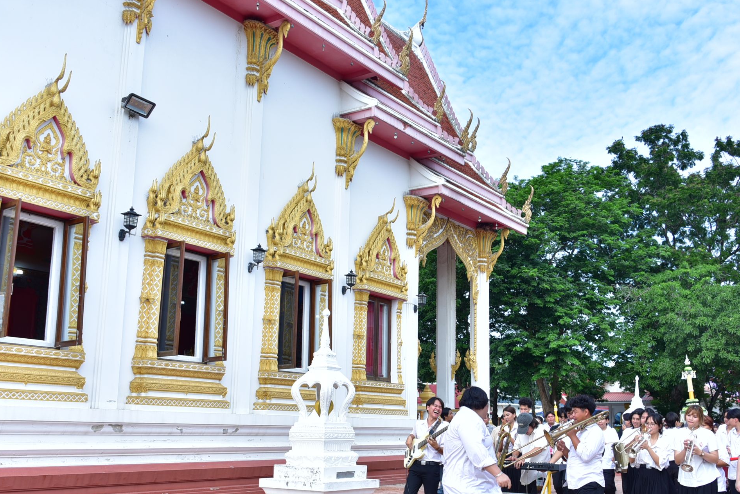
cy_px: 293
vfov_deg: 35.9
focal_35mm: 37
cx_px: 428
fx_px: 761
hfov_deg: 51.7
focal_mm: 28
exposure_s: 1/200
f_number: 6.3
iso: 125
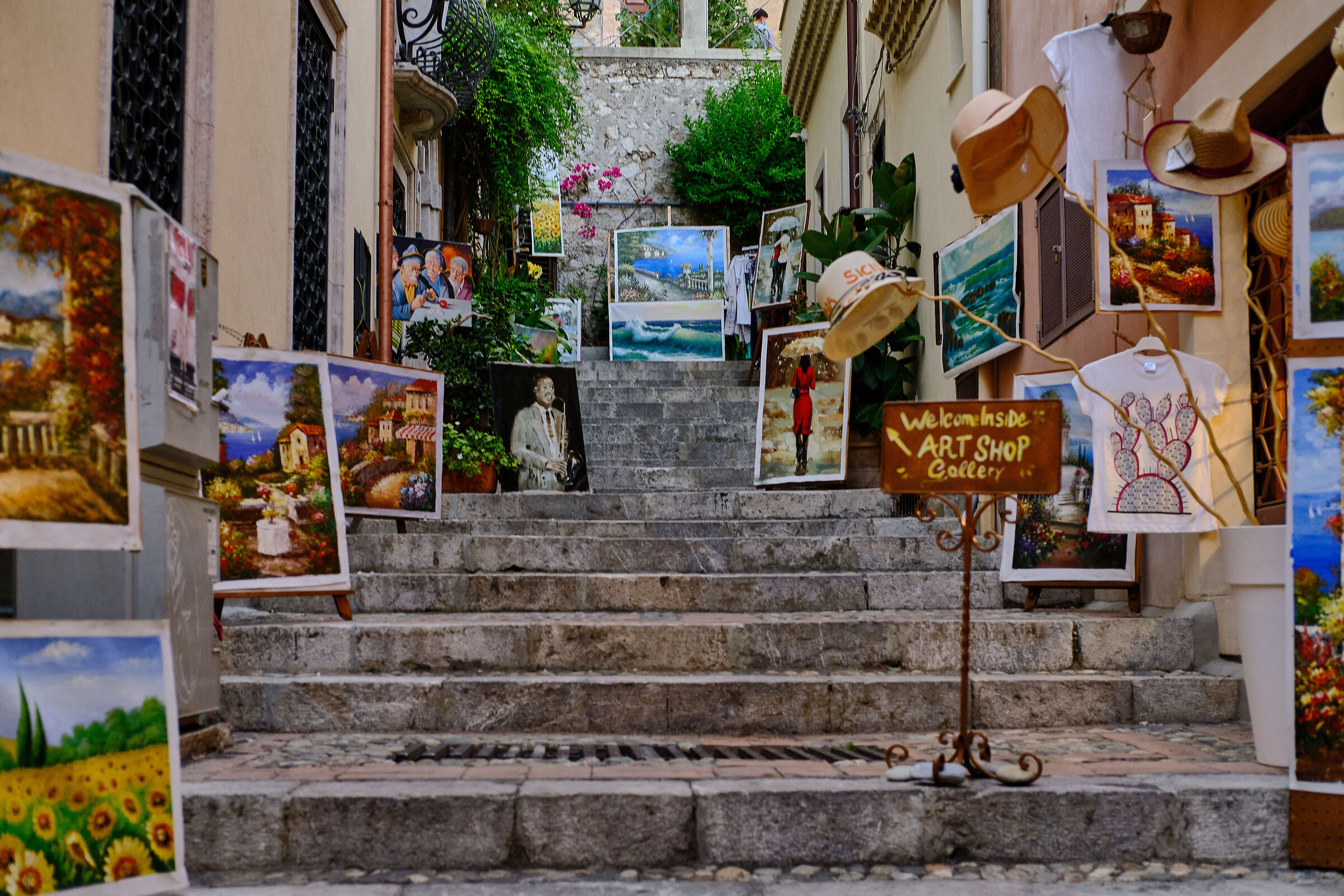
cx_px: 672
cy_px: 448
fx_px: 1979
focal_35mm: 53
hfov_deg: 37.5
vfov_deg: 25.5
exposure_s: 1/125
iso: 1600
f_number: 4
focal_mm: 35
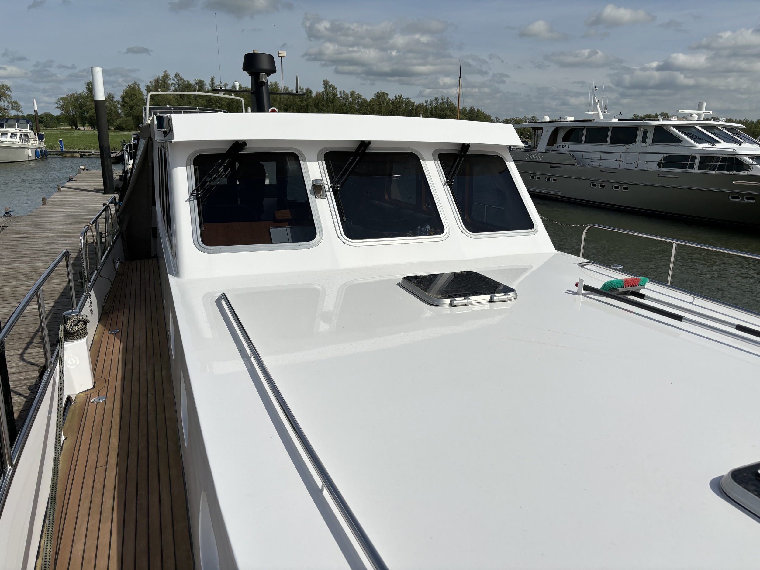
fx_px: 571
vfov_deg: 53.1
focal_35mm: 26
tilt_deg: -14.7
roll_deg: -1.5
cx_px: 380
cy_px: 285
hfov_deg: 67.3
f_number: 1.6
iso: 50
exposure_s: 1/13889
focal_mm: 5.96
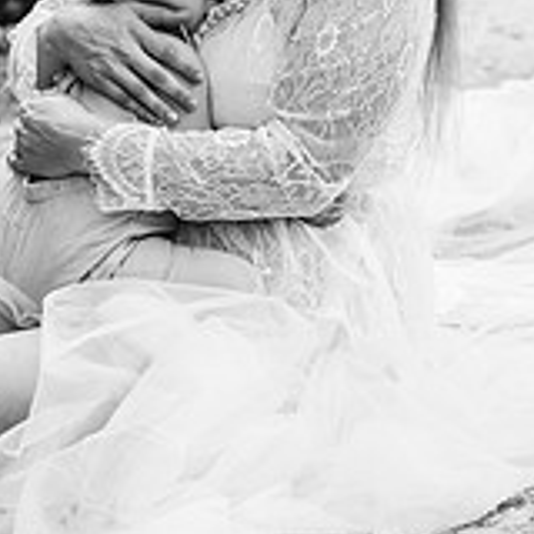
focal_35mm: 203
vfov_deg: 8.6
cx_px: 160
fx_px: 3543
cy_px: 100
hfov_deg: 8.6
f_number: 2.8
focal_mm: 85
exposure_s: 1/800
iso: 500
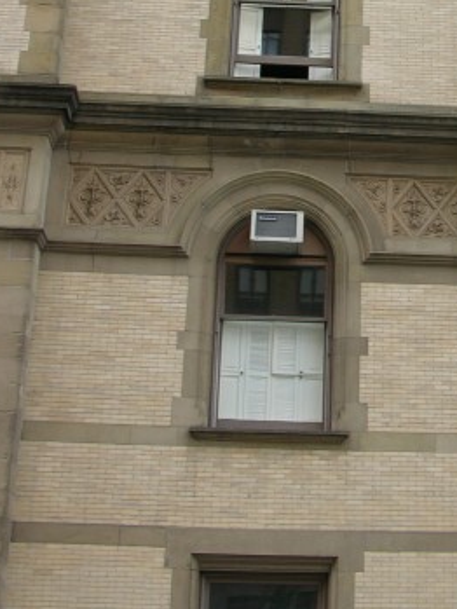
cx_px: 426
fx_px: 1355
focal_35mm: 77
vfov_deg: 24.8
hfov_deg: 18.8
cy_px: 108
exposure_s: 1/63.5
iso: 50
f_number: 4
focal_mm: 8.9
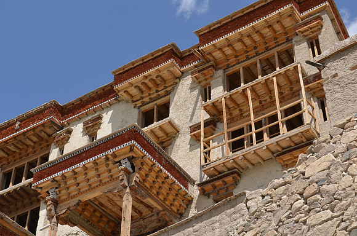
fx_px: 683
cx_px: 178
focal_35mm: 69
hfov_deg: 29.3
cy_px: 118
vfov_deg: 19.6
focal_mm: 46
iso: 100
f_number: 8
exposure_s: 1/250
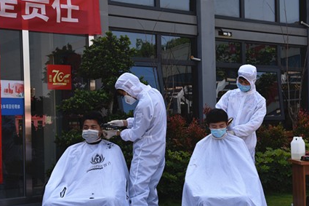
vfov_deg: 20.9
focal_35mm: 65
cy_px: 120
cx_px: 190
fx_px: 558
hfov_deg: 30.9
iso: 200
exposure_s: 1/250
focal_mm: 46
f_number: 8
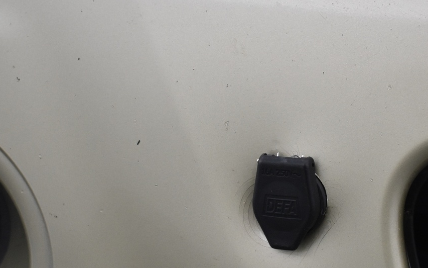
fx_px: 1049
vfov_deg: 14.4
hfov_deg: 22.9
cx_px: 288
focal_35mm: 90
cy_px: 213
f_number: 4.2
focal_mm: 31
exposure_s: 1/50
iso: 1600
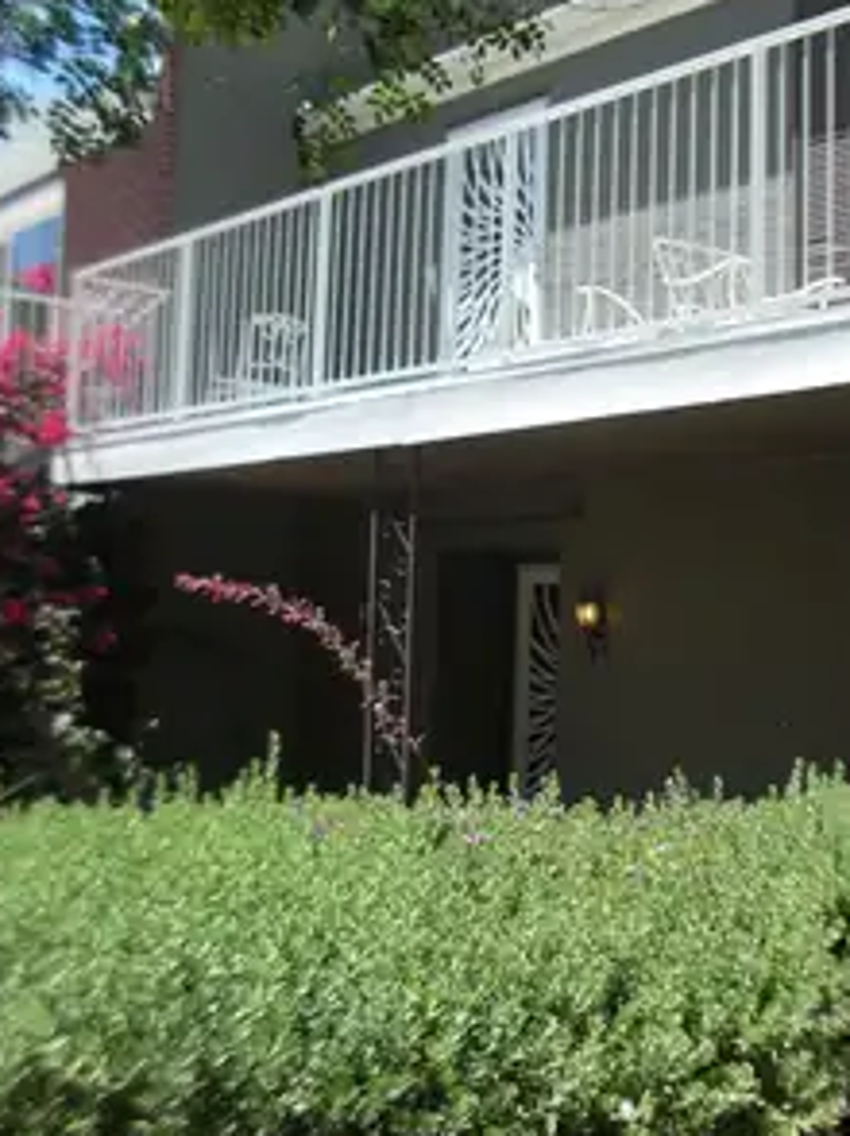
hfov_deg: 29.4
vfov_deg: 38.9
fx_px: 1607
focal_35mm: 49
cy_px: 564
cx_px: 560
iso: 50
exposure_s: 1/800
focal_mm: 6.3
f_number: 2.8
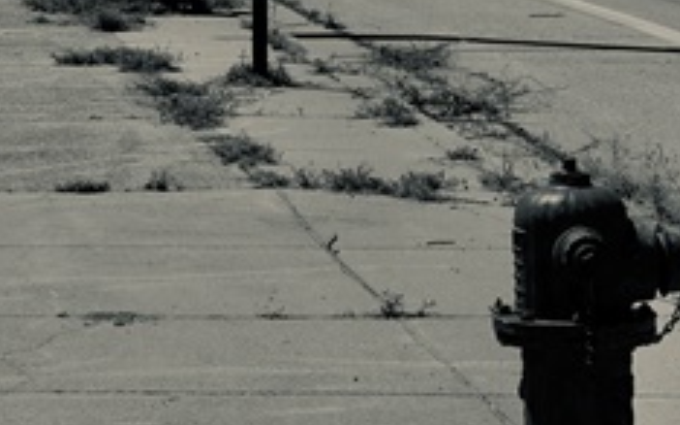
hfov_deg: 10.7
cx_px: 170
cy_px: -346
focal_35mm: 195
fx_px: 3612
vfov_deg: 6.6
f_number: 10
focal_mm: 47
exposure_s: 1/250
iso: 100
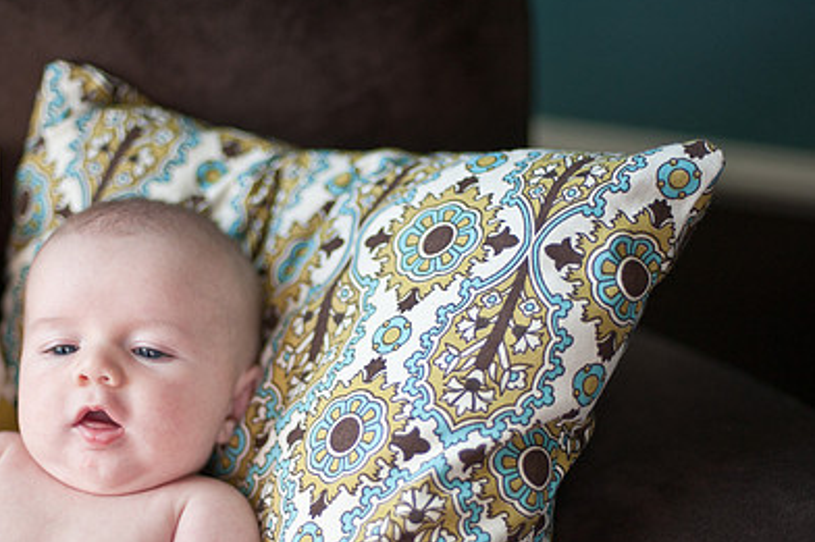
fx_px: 1674
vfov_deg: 18.4
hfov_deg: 27.3
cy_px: 353
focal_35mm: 74
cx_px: 349
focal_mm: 50
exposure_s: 1/1000
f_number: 1.4
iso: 400
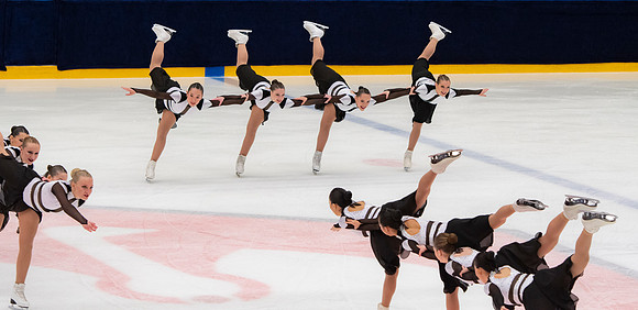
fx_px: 2976
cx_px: 319
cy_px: 98
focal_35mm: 181
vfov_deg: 6.0
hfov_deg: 12.2
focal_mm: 112
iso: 1250
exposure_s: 1/320
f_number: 5.6
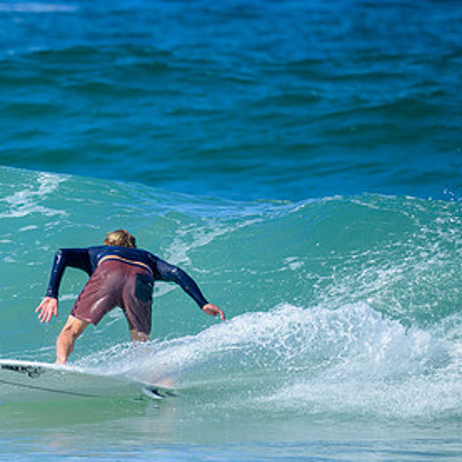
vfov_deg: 1.2
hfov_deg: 1.2
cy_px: 278
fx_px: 21502
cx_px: 82
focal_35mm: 1424
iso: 450
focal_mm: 800
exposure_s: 1/2500
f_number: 6.3
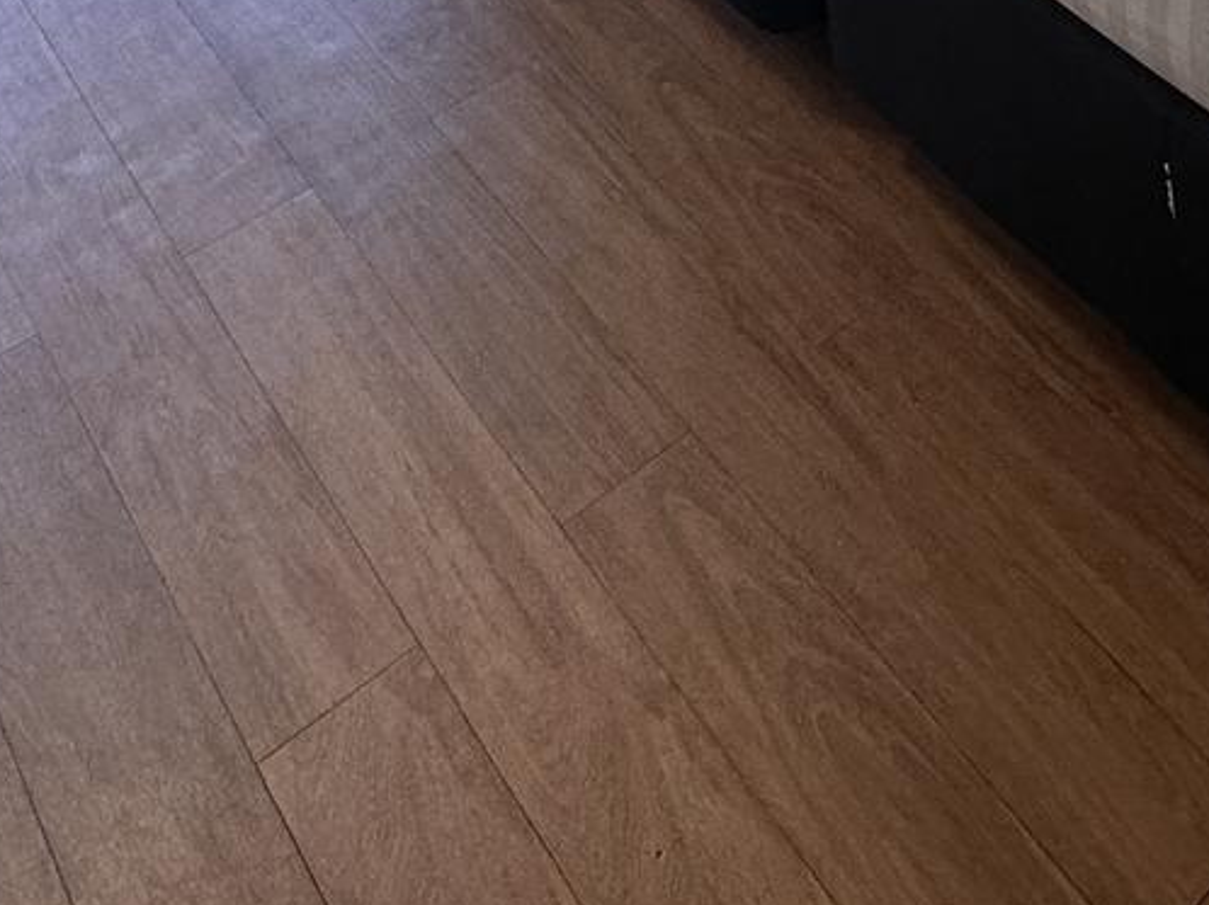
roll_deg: +0.1
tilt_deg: -19.7
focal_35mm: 54
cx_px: 1245
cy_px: -694
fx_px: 1885
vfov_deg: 20.1
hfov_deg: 32.3
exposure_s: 1/100
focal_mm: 2.22
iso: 80
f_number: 2.2
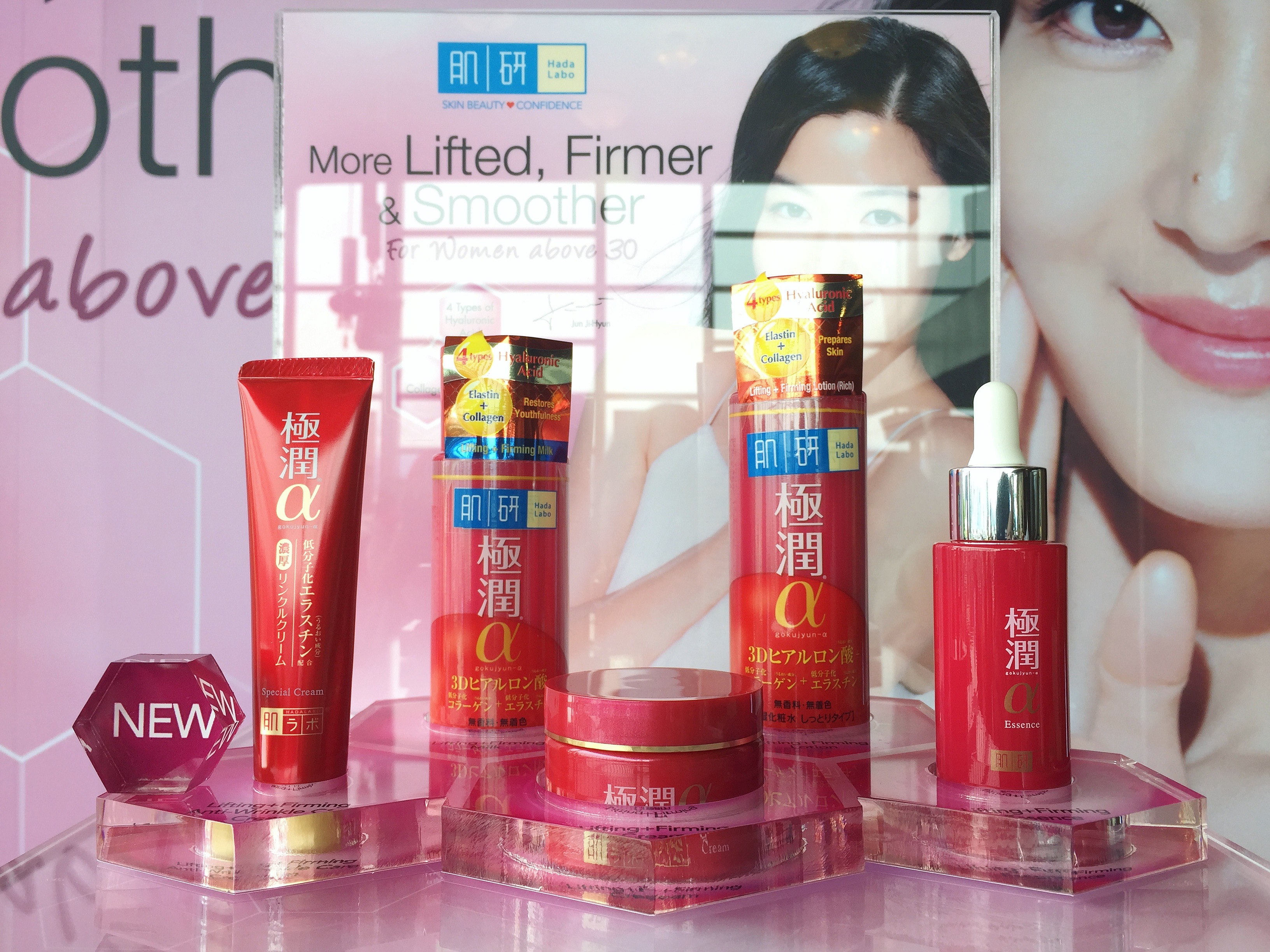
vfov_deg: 48.2
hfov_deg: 61.7
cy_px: 476
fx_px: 1064
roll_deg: -1.2
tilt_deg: +1.0
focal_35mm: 29
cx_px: 635
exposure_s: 1/50
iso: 32
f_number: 2.2
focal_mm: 4.15
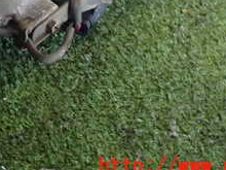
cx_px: 23
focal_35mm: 82
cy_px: -53
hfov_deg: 23.2
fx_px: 535
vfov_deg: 16.9
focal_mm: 5.4
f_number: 2.3
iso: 800
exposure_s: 1/100
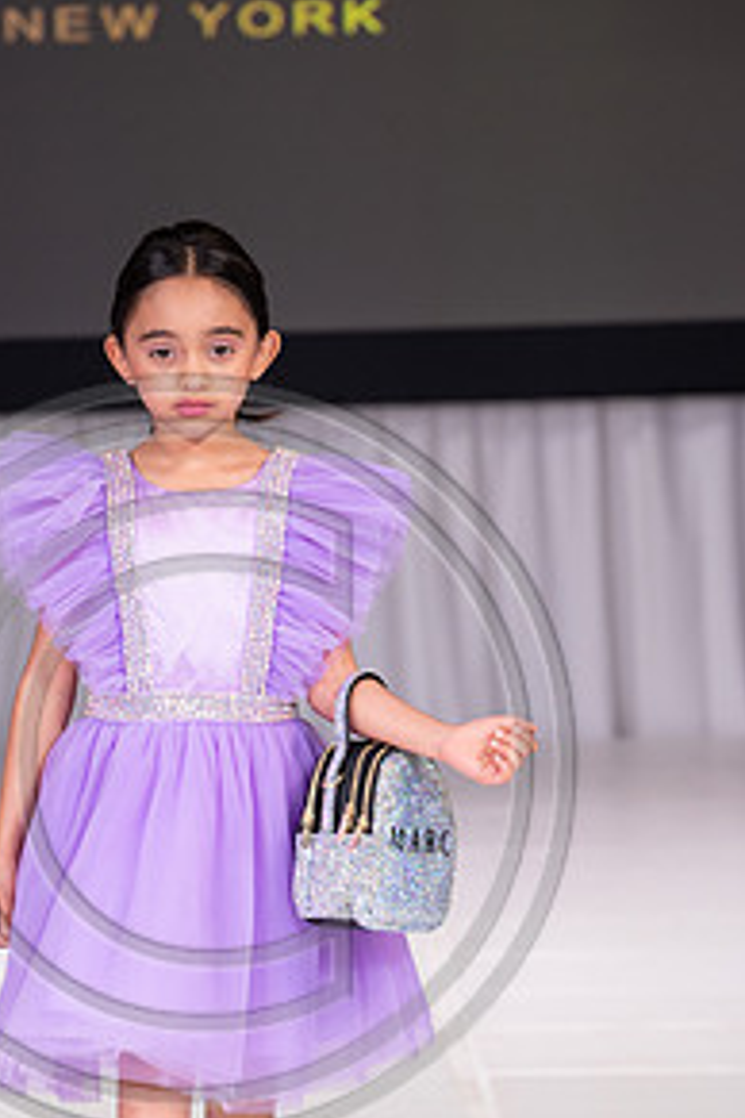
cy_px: 761
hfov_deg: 6.1
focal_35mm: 224
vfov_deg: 9.2
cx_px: 186
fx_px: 6953
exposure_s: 1/400
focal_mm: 145
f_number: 5.6
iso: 2000
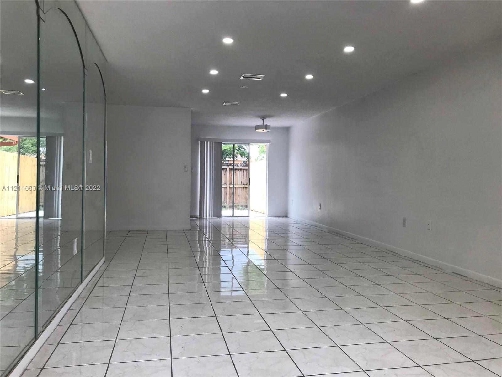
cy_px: 188
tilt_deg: -0.1
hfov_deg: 63.4
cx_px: 251
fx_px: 406
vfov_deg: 49.7
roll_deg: -0.9
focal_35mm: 28
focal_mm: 3.99
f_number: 1.8
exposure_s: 1/123
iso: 20
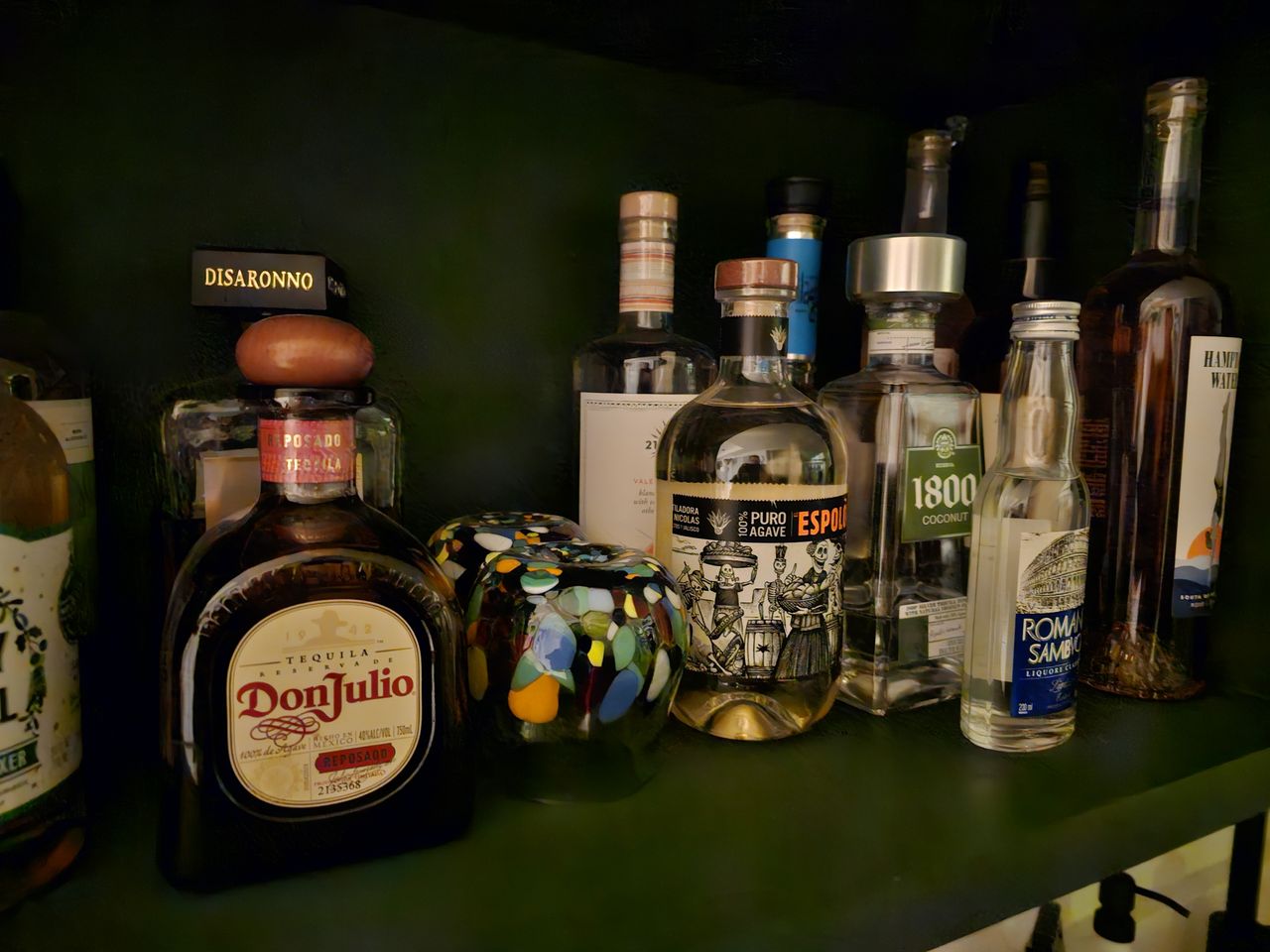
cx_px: 635
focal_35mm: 23
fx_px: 844
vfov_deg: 58.9
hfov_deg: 73.9
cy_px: 476
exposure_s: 1/4
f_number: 1.7
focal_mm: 6.3
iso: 5000
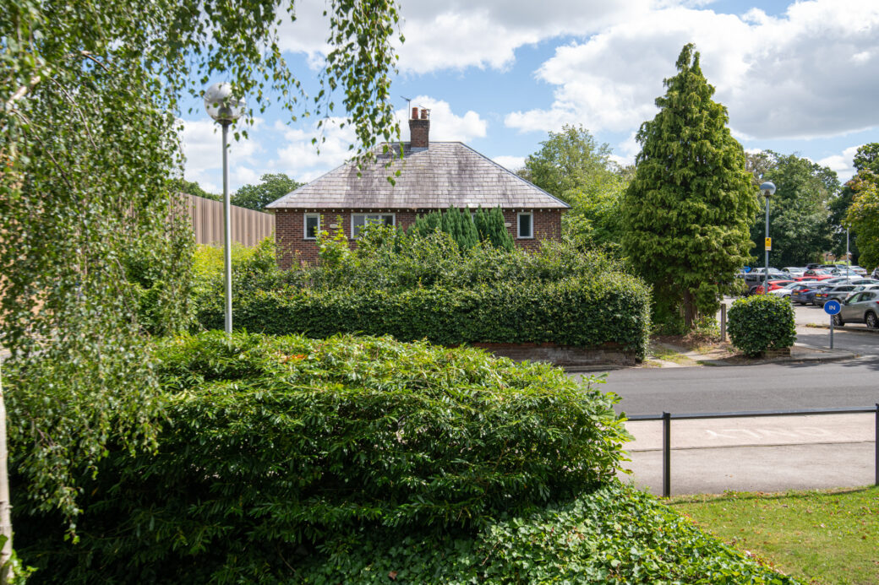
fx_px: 732
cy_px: 292
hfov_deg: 61.9
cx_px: 440
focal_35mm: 30
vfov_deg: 43.6
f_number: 8
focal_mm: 30
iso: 200
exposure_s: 1/320
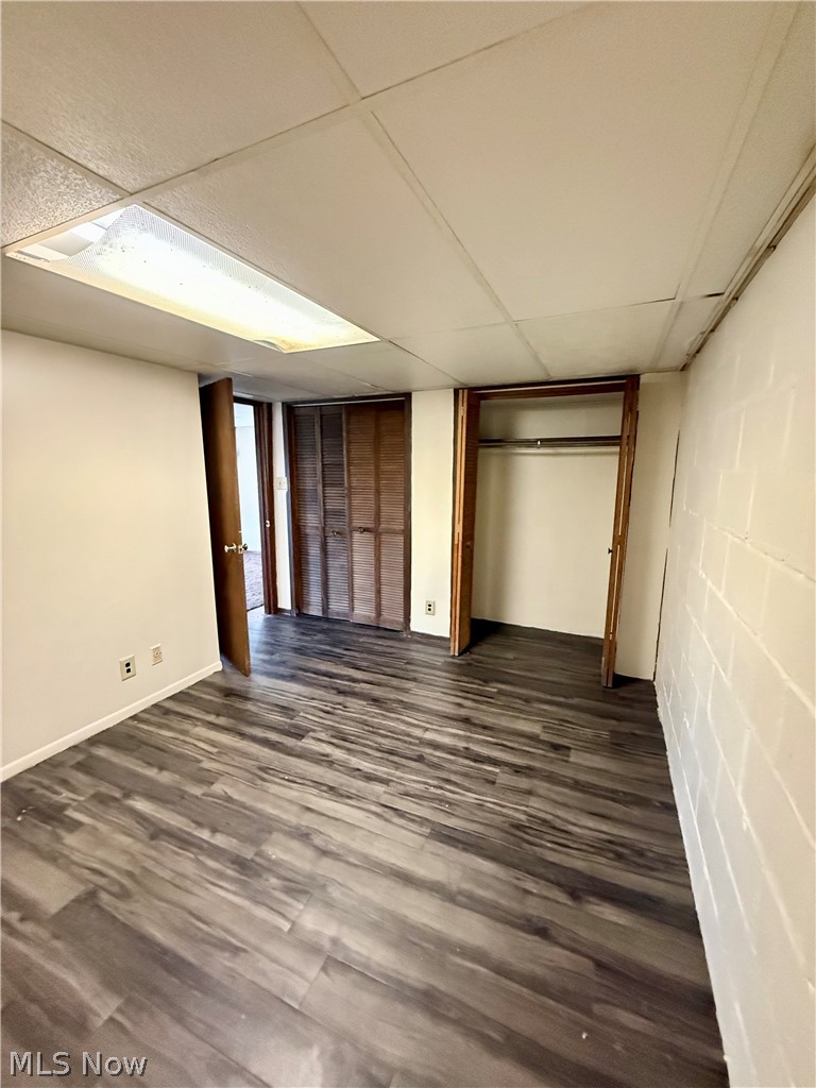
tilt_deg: -10.0
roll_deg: -1.0
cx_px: 408
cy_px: 544
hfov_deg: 85.7
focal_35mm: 14
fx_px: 440
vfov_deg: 102.1
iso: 1250
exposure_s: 1/60
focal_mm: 2.22
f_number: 2.2
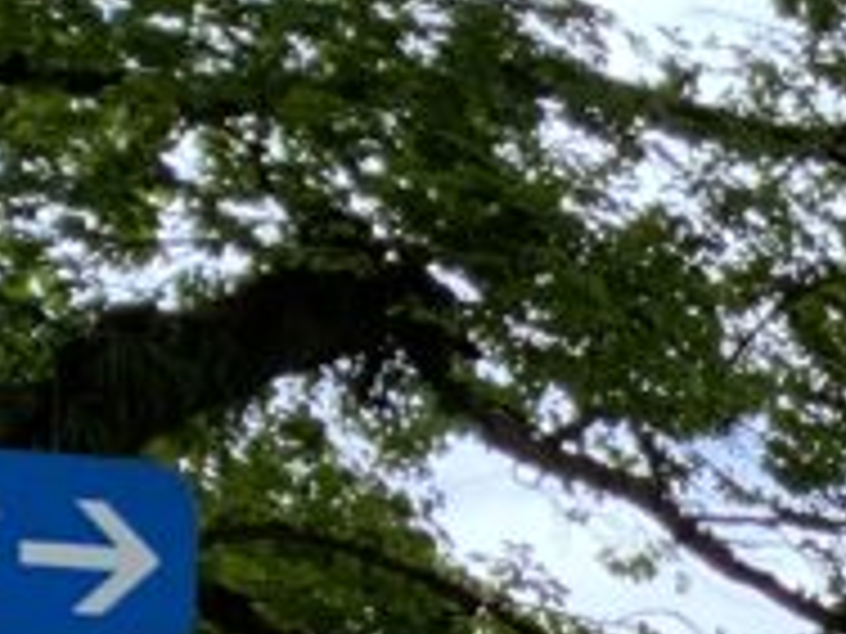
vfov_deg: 8.4
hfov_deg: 10.7
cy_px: 1677
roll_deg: -0.7
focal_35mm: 158
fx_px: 3861
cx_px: 2048
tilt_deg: -3.2
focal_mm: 3
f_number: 1.8
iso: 16
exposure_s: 1/367
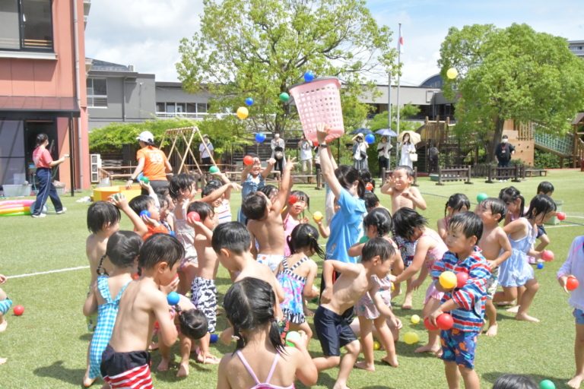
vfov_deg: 40.0
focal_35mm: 33
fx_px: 535
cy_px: 194
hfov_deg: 57.2
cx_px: 292
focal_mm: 22
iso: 6400
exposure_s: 1/1600
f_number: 20
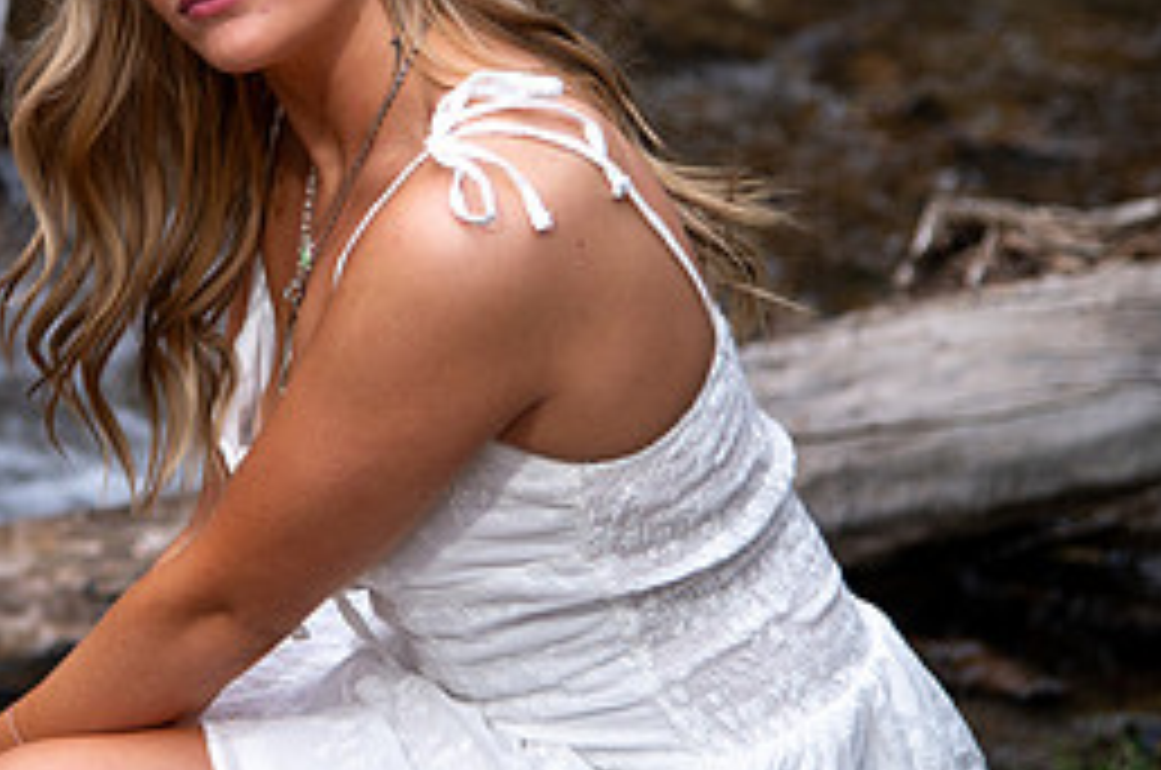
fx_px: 5569
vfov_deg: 7.9
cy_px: 150
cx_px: -45
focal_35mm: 173
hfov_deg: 11.8
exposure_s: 1/125
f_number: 4
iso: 640
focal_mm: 75
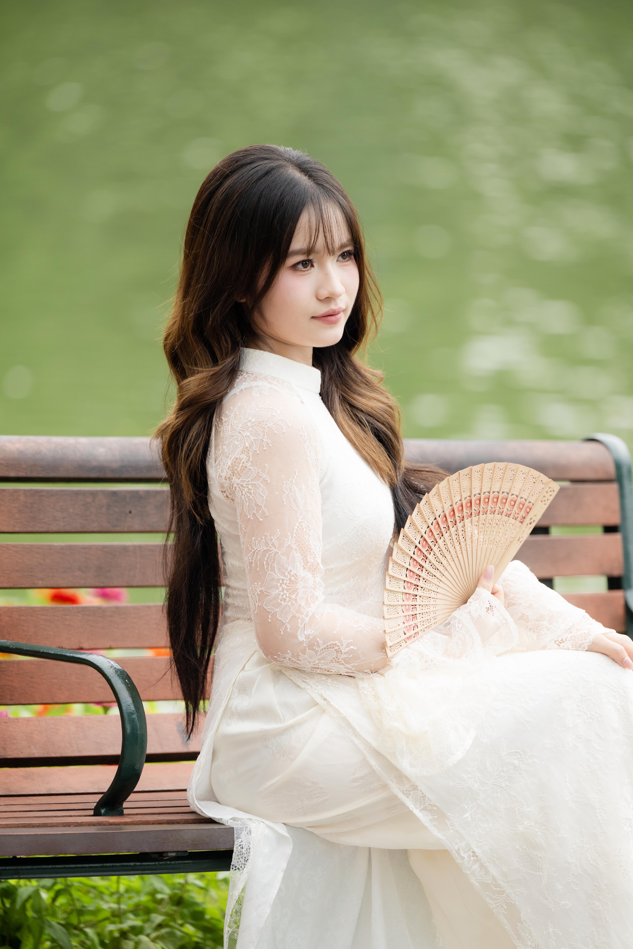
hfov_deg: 6.9
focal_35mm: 200
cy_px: 474
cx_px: 316
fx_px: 5275
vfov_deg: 10.3
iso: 250
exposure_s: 1/500
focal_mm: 200
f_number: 3.5
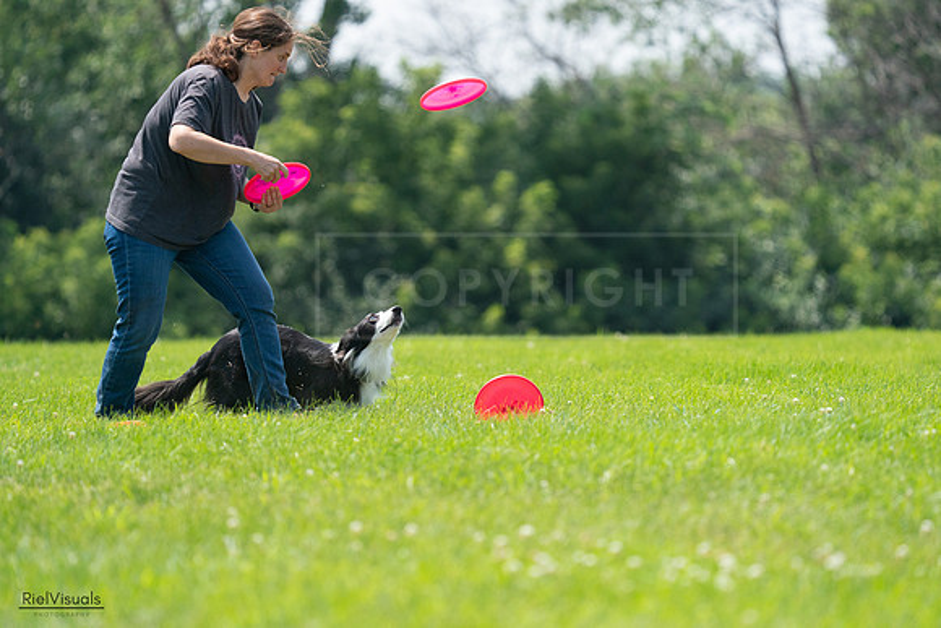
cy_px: 314
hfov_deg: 5.6
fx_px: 9542
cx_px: 470
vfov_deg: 3.8
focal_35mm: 365
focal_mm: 365
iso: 1600
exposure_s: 1/4000
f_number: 6.3
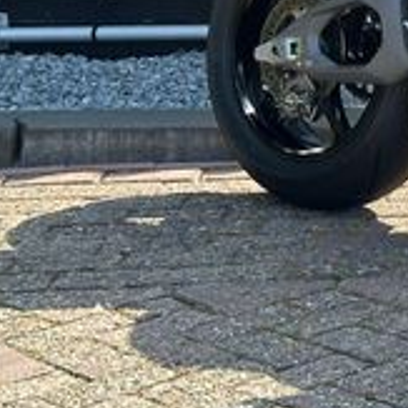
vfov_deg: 10.2
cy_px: -133
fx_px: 2227
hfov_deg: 9.9
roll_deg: +0.2
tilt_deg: -5.9
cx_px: 738
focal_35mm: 167
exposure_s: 1/894
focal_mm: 6.86
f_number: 1.78
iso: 64
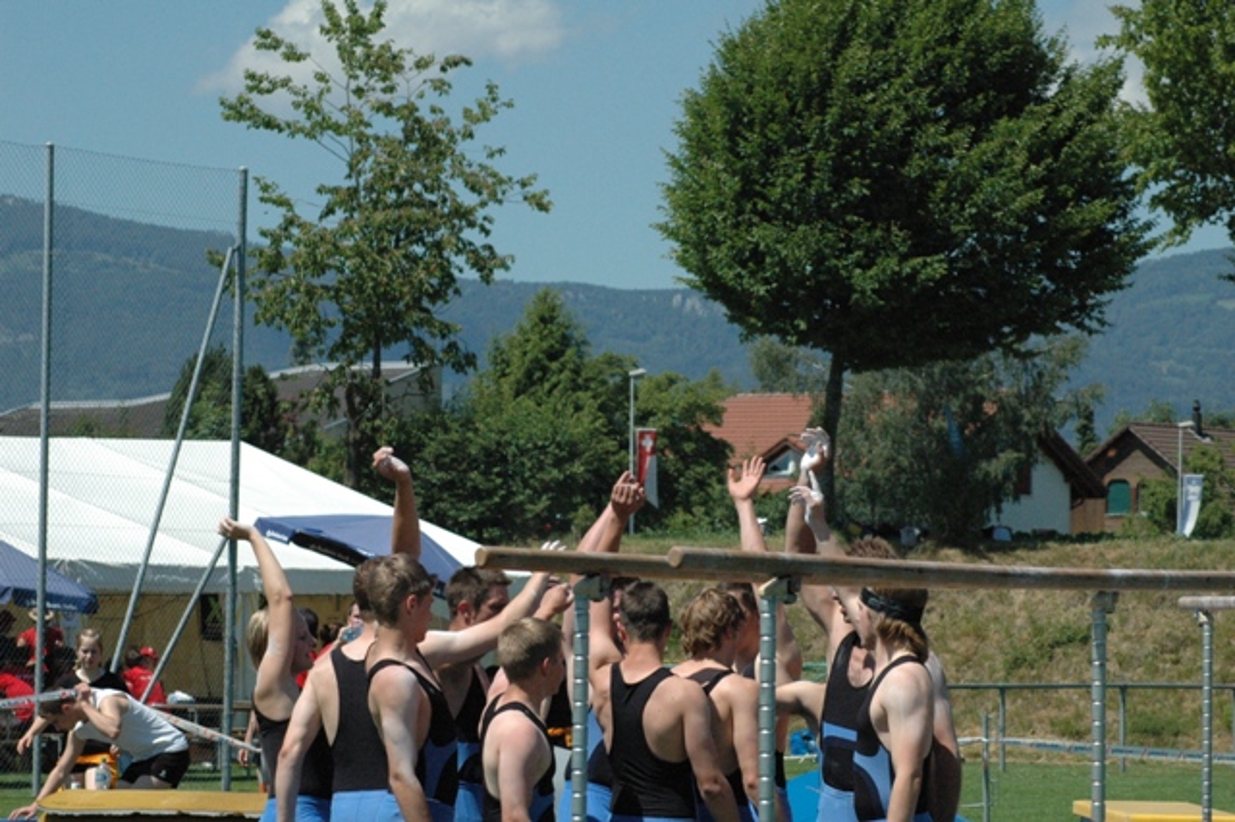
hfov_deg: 13.7
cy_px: 411
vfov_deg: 9.1
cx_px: 618
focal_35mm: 150
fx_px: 5143
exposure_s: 1/2000
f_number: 11
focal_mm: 100
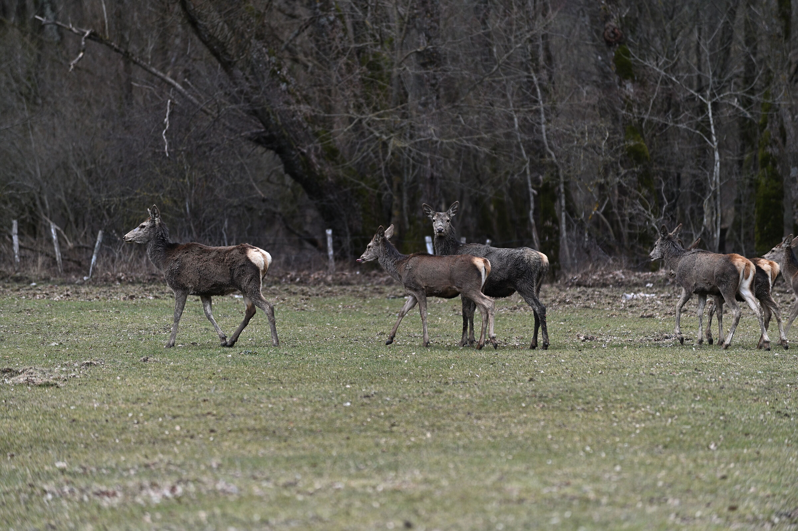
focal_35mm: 200
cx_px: 399
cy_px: 266
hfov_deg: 10.3
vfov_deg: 6.9
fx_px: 4430
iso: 500
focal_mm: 200
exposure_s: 1/640
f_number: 2.8
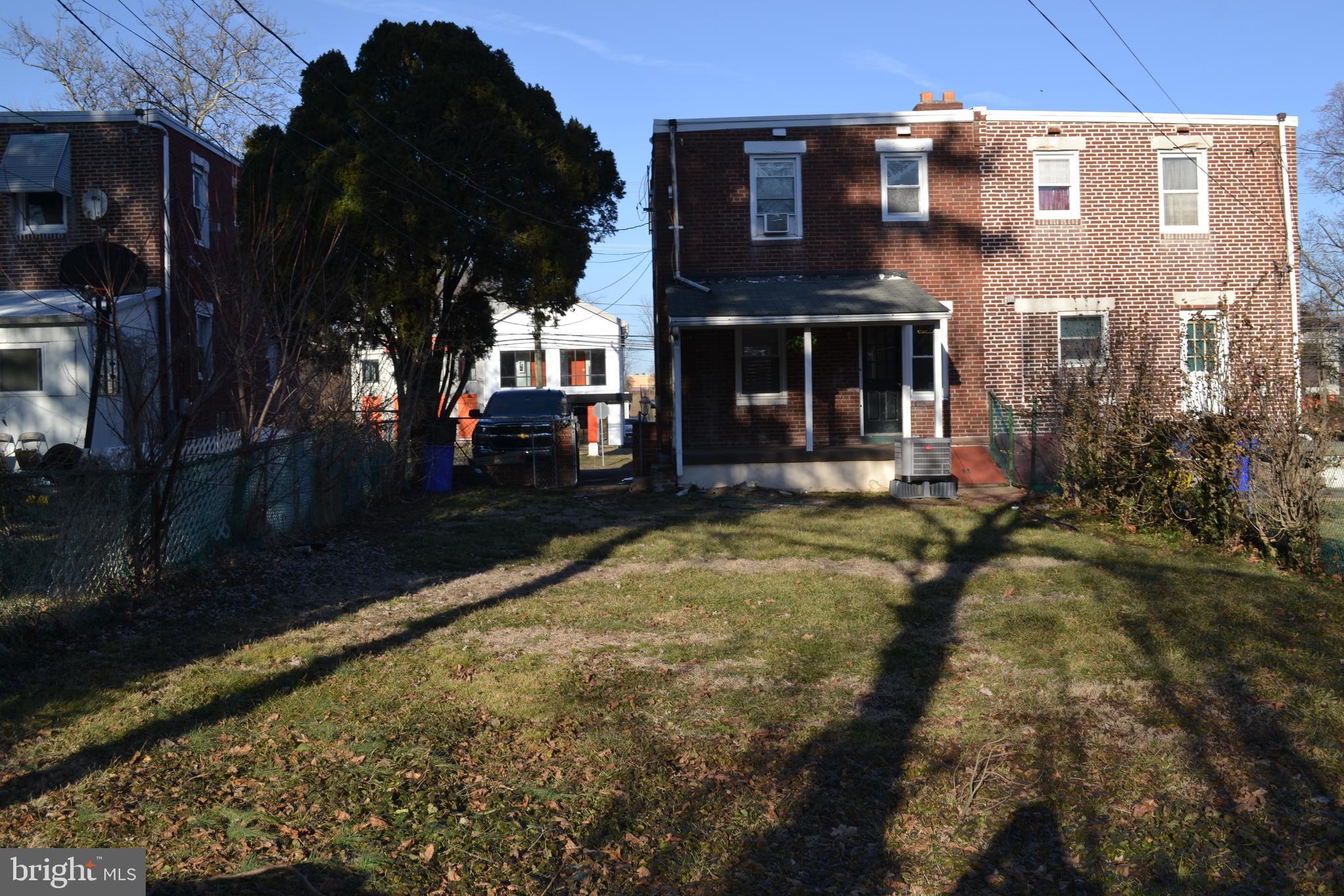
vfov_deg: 36.9
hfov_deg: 53.1
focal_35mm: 36
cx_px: 672
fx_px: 1344
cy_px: 448
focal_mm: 24
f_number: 6.3
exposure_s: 1/200
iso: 100
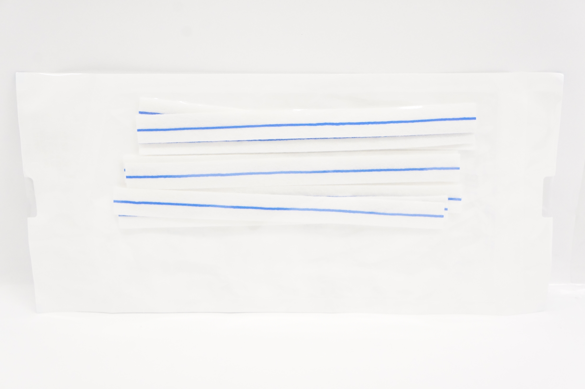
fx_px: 901
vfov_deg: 24.3
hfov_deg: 36.0
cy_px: 194
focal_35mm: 56
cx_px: 292
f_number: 8
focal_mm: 37
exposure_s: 1/250
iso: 3200
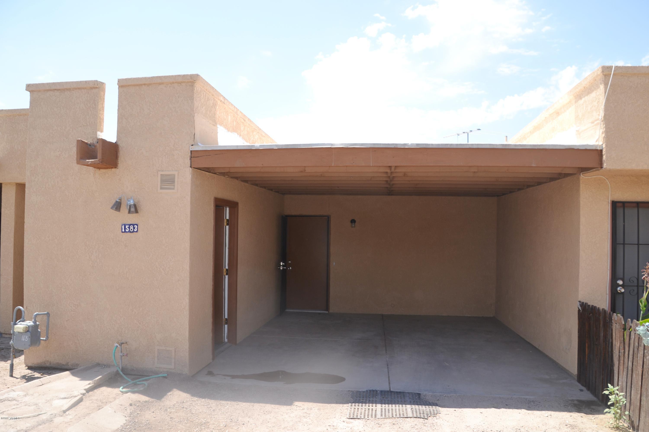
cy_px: 216
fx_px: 487
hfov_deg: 67.4
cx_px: 324
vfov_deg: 47.9
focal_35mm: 27
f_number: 9
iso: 100
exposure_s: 1/200
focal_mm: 18
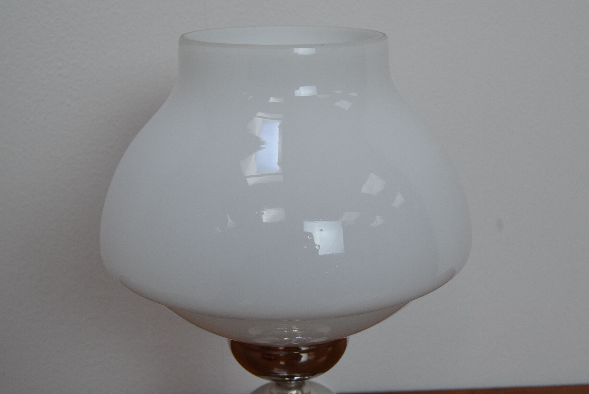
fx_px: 786
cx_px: 294
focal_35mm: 48
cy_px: 197
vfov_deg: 28.1
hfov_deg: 41.1
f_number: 9
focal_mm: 32
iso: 1600
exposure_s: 1/320
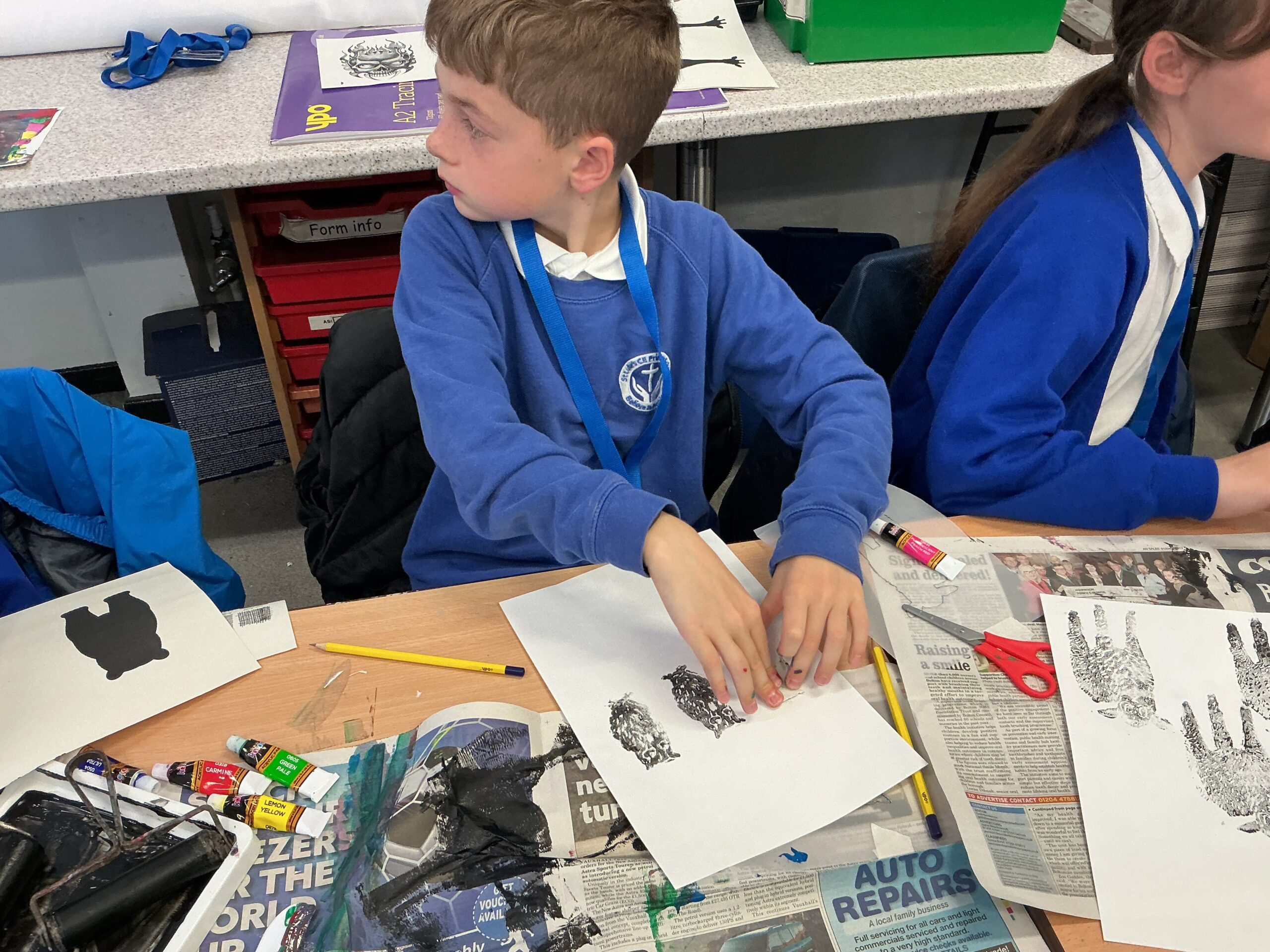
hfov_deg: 61.7
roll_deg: +0.5
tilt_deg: -40.3
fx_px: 1064
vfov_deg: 48.2
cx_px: 635
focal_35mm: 29
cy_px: 476
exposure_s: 1/60
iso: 125
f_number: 1.8
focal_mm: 3
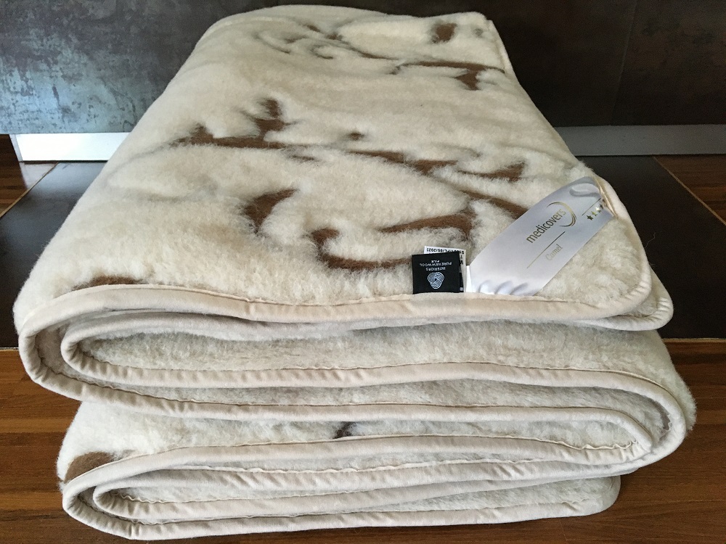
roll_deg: -0.7
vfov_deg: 48.2
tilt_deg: -33.1
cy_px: 272
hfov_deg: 61.7
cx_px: 363
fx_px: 608
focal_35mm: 29
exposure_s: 1/25
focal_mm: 4.15
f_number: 2.2
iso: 200
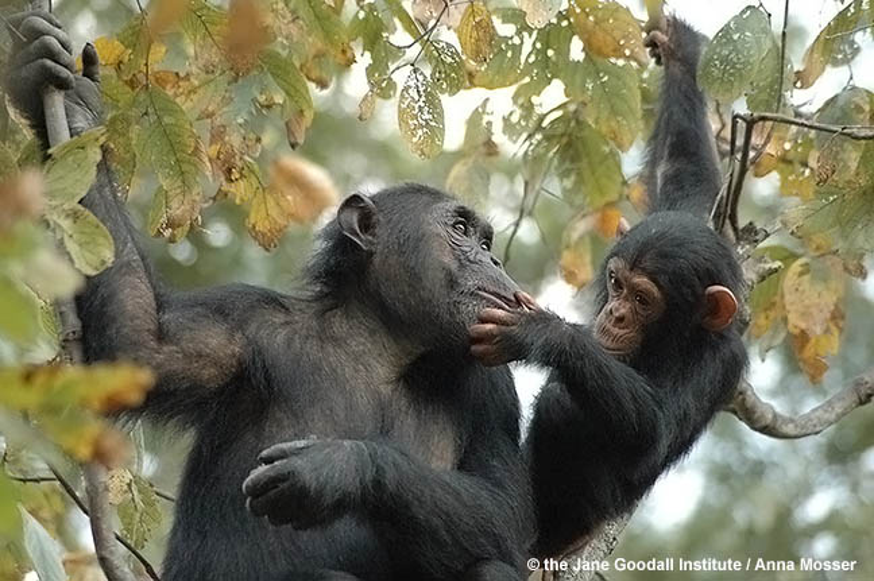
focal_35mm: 255
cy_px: 290
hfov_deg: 8.1
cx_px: 437
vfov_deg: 5.4
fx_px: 6186
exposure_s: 1/200
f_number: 4.8
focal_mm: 170
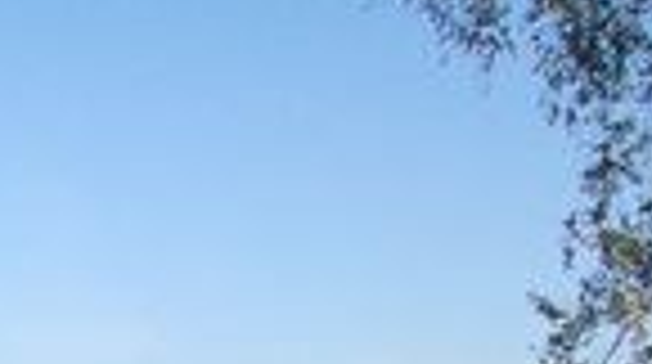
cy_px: 746
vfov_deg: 10.9
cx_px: -337
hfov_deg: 18.8
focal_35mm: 100
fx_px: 1726
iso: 1600
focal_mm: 18
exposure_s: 1/800
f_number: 14
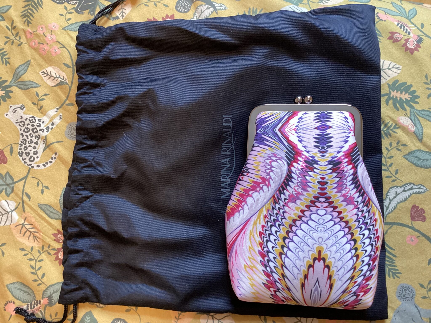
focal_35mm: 31
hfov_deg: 58.4
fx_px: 386
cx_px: 216
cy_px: 162
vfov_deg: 45.4
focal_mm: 3.3
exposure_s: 1/40
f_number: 2.4
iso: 250
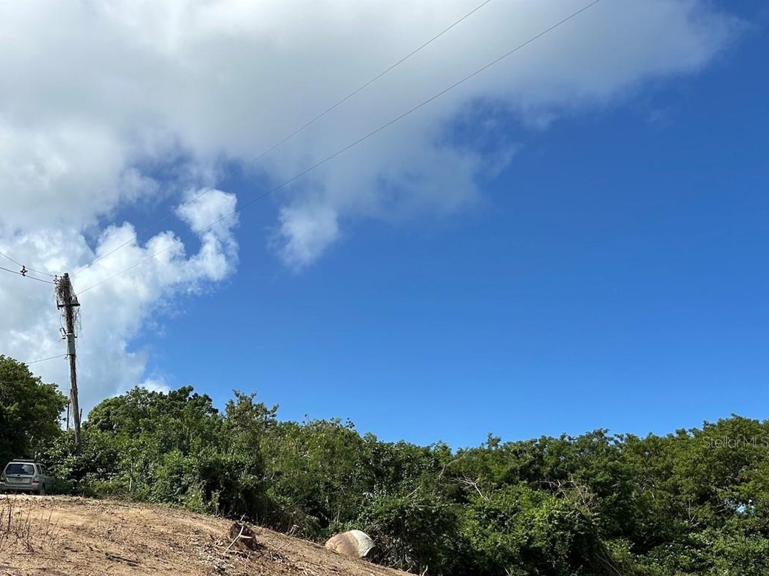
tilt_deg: +7.5
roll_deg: -0.2
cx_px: 180
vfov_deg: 35.1
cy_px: 442
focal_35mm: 40
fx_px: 889
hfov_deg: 45.0
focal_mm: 5.7
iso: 50
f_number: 1.5
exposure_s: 1/5587
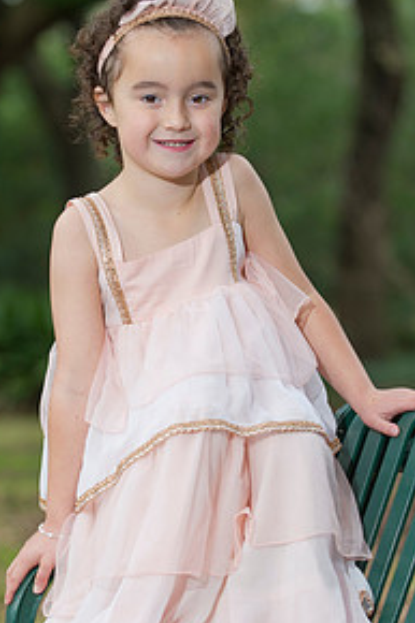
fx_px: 2822
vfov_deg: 12.6
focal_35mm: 163
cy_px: 337
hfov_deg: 8.4
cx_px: 186
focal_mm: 105
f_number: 3.2
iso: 400
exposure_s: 1/250
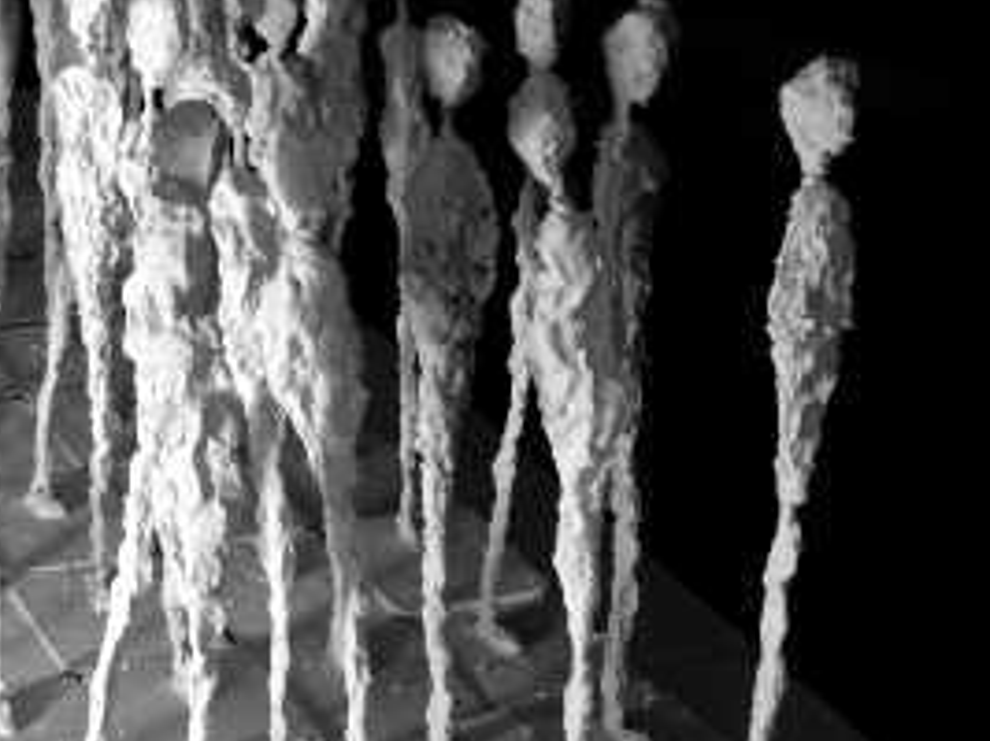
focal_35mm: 106
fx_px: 3030
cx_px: 178
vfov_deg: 14.0
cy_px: 359
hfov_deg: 18.4
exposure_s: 1/80
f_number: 4.5
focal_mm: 9.88
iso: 50
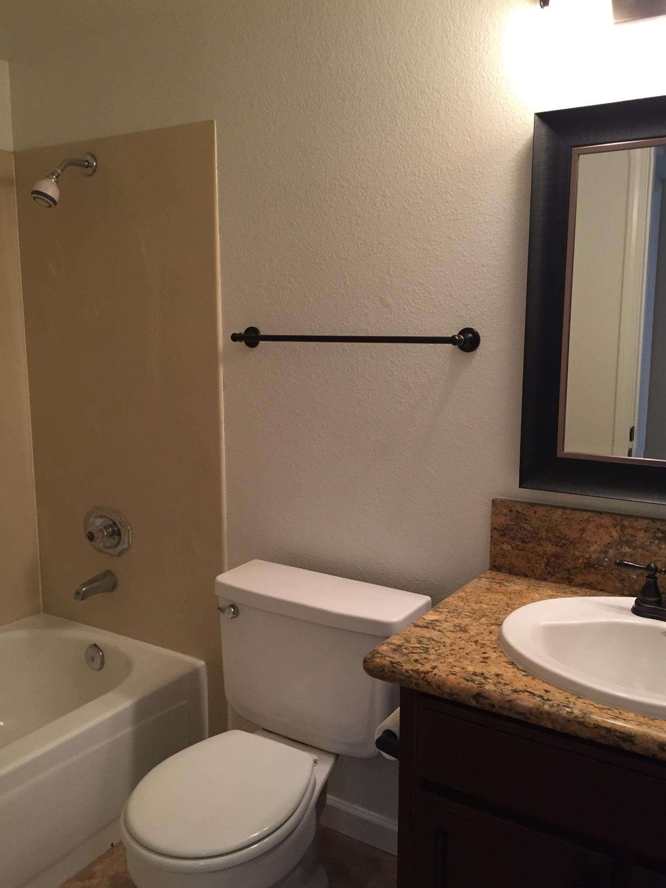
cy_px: 448
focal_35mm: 30
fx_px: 770
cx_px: 334
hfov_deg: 46.8
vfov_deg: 60.0
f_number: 2.2
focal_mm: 4.15
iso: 50
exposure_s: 1/30
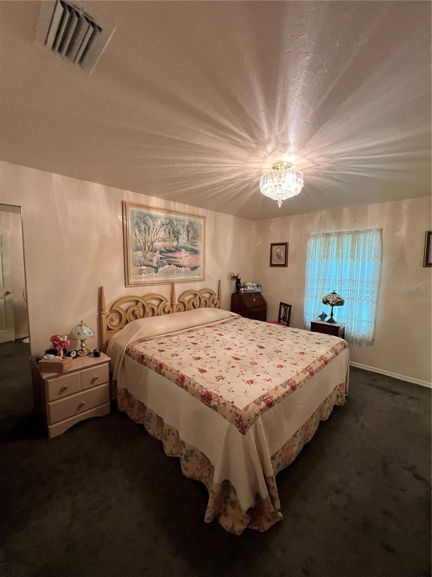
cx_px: 216
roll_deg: -1.0
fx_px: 216
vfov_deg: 106.2
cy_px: 288
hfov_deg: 89.9
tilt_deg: -5.6
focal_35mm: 13
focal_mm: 1.57
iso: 320
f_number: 1.8
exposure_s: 1/60
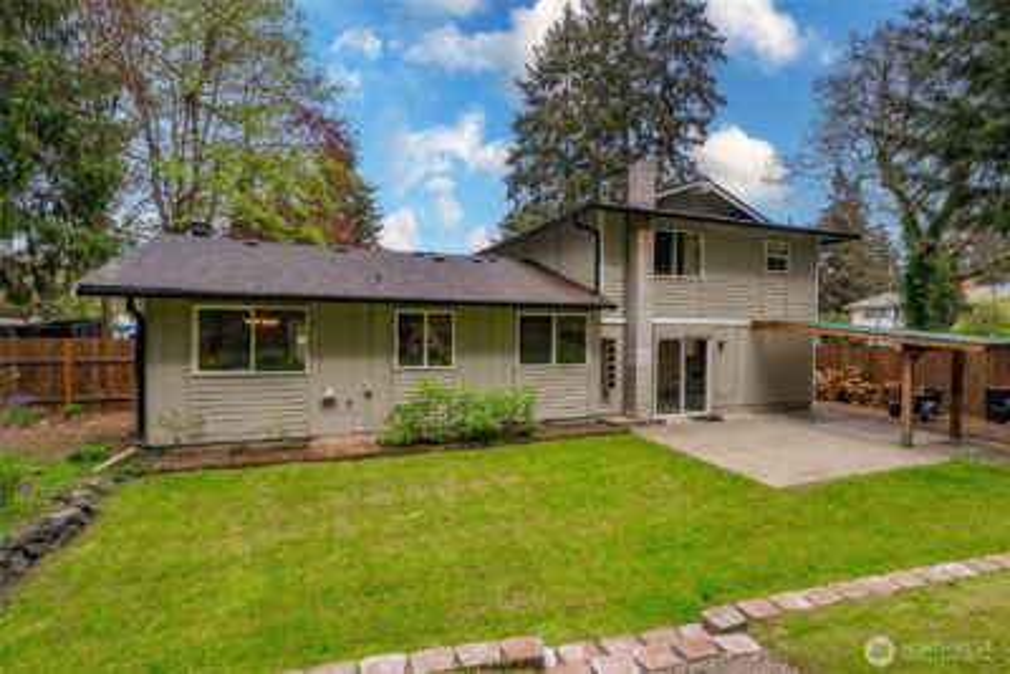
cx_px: 505
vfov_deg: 73.8
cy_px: 337
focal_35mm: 16
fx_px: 449
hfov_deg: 96.7
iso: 80
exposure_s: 1/100
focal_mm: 16
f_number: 7.1
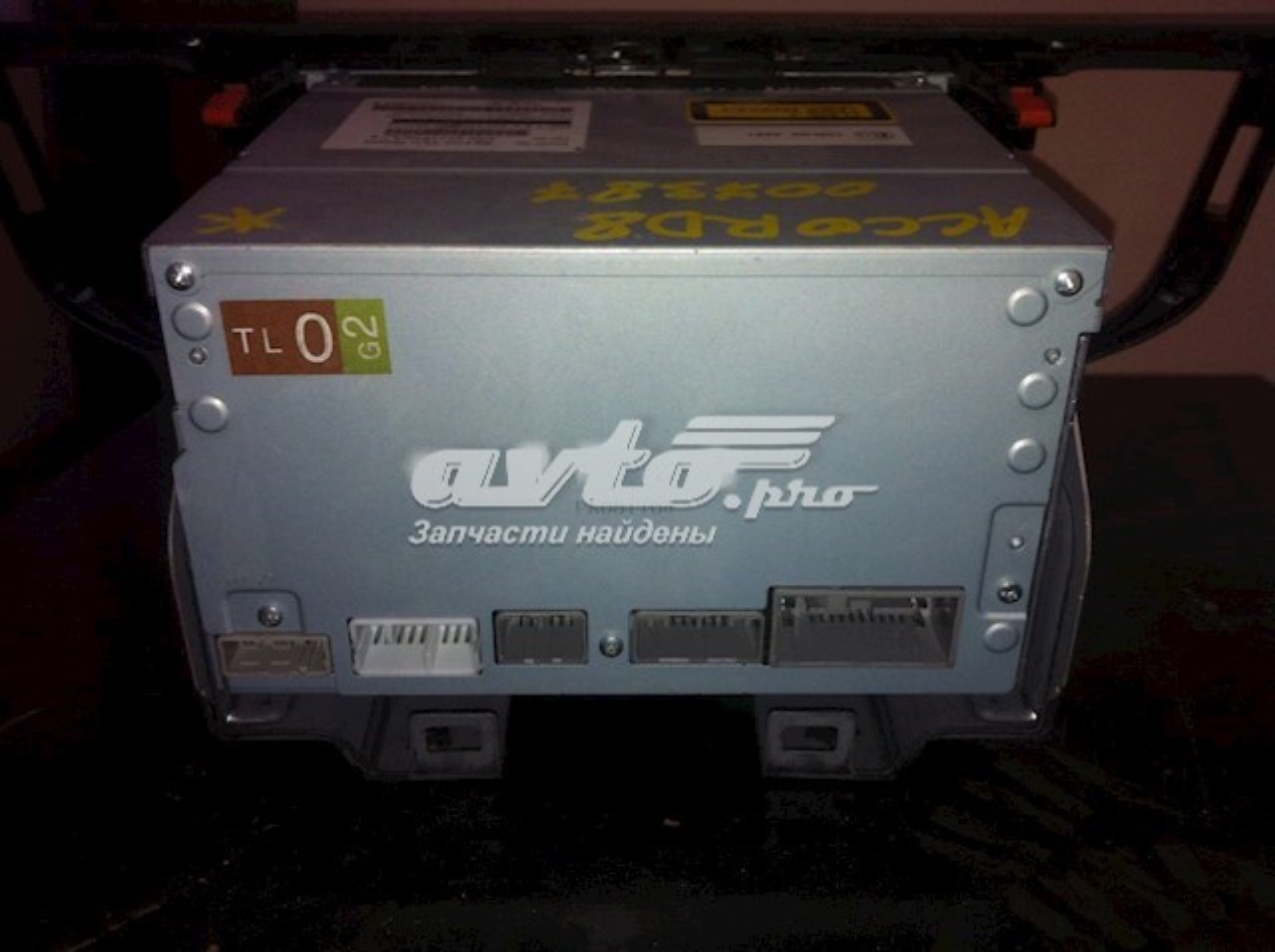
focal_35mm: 35
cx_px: 638
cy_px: 476
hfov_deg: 52.7
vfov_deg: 40.6
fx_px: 1287
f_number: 2.8
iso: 80
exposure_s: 1/34
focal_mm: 3.85
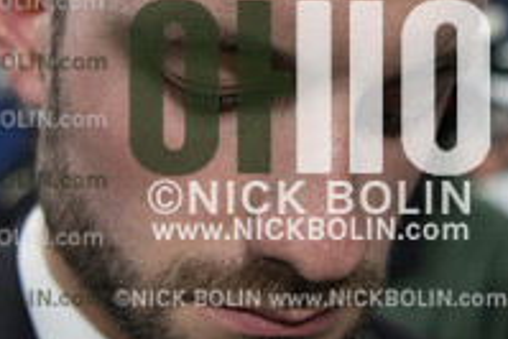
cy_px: 121
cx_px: 309
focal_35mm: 70
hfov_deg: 28.7
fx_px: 988
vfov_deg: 19.4
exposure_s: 1/1250
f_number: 2.8
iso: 1250
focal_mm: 24
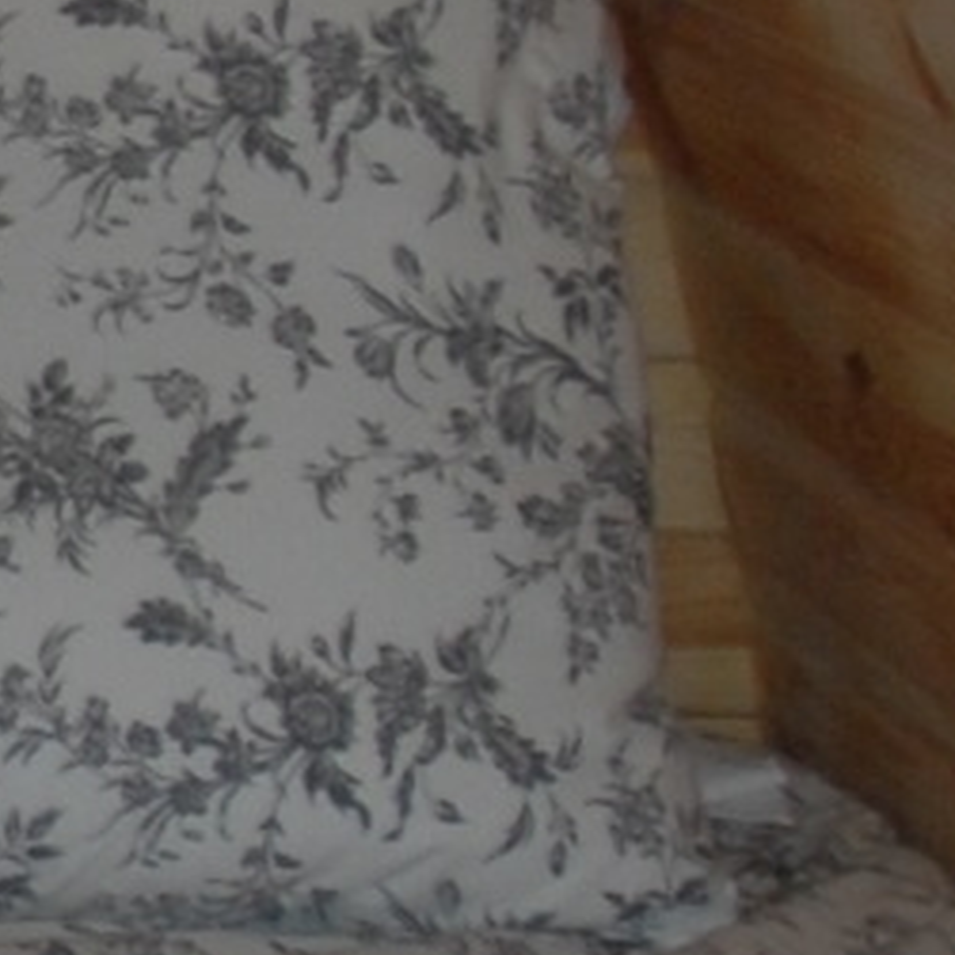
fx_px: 8521
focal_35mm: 273
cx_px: -2488
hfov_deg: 5.7
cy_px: -63
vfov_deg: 6.4
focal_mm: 18
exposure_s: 1/60
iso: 200
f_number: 3.5
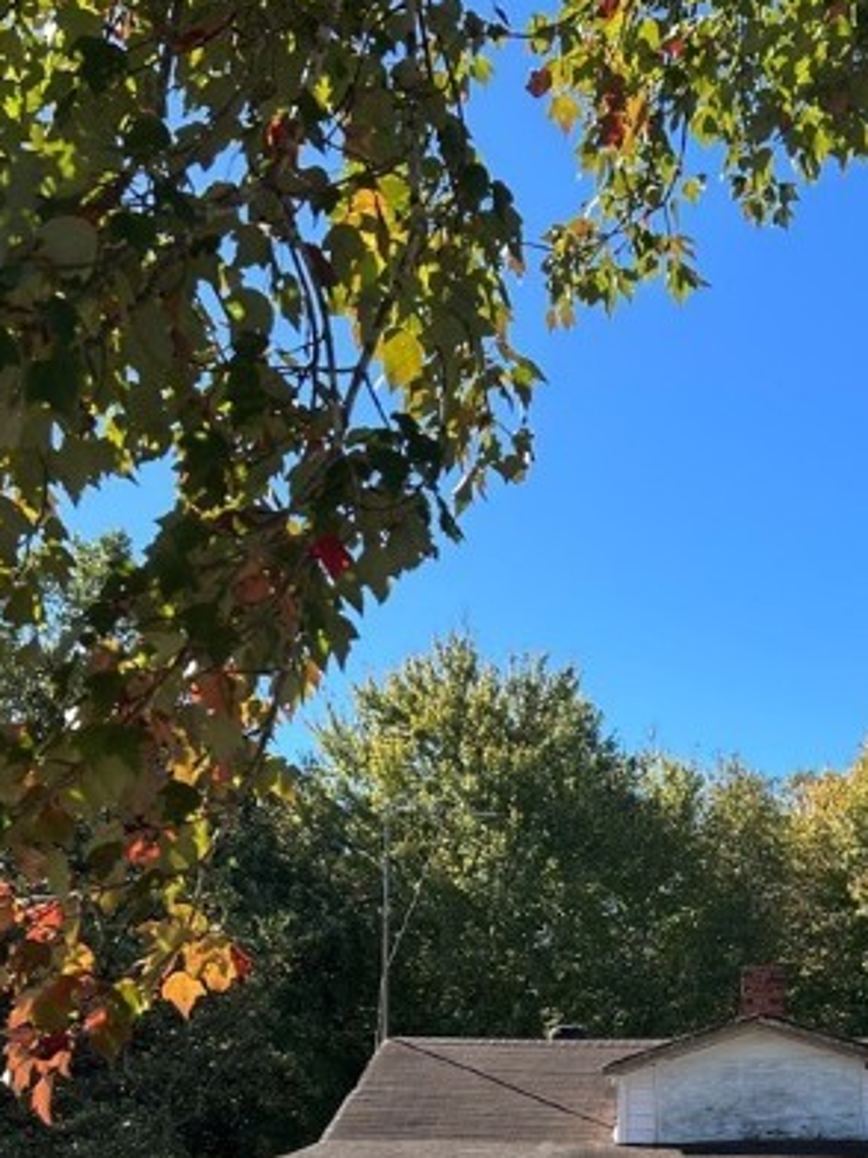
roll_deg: -1.0
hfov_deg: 27.9
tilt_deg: +5.9
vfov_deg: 35.2
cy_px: 1055
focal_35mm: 51
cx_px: 712
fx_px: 1705
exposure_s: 1/1645
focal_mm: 5.7
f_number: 1.5
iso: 50
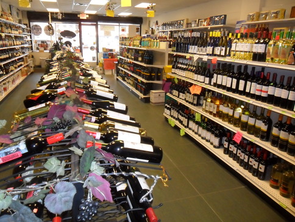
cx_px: 148
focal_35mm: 27
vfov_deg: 51.4
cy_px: 111
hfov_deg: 65.3
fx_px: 230
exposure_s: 1/45
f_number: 3.5
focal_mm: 4.9
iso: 320
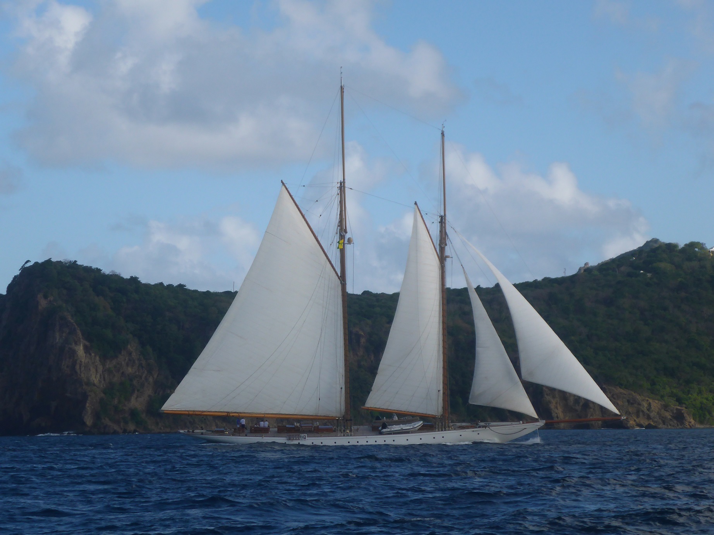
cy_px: 268
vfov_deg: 10.5
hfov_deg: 14.0
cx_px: 357
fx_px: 2908
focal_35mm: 141
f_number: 5.9
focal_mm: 22.8
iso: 100
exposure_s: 1/400
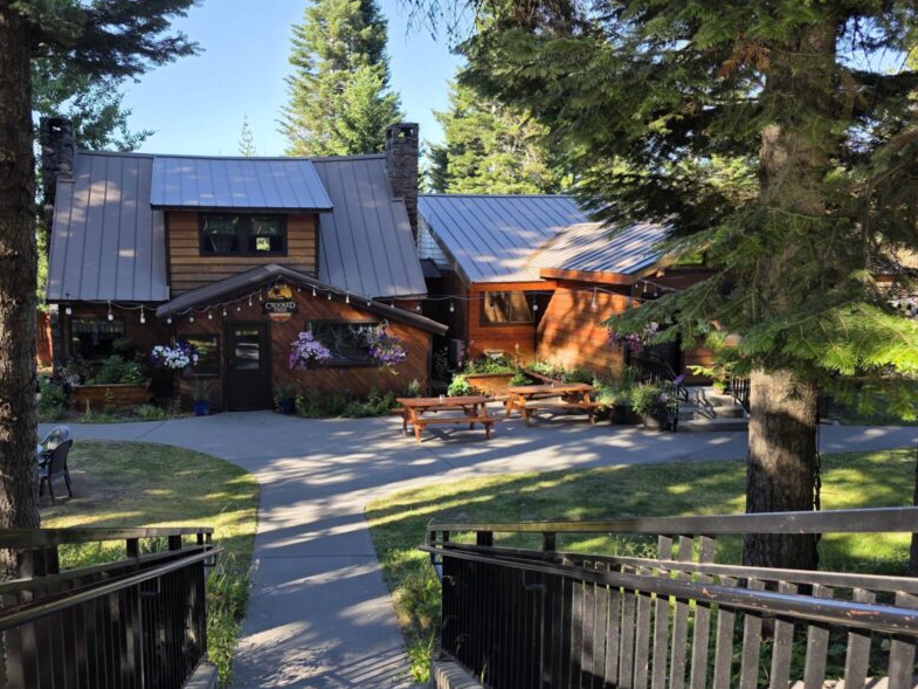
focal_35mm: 30
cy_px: 358
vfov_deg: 46.8
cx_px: 339
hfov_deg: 59.1
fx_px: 796
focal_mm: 6.3
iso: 80
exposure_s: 1/1354
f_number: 1.7
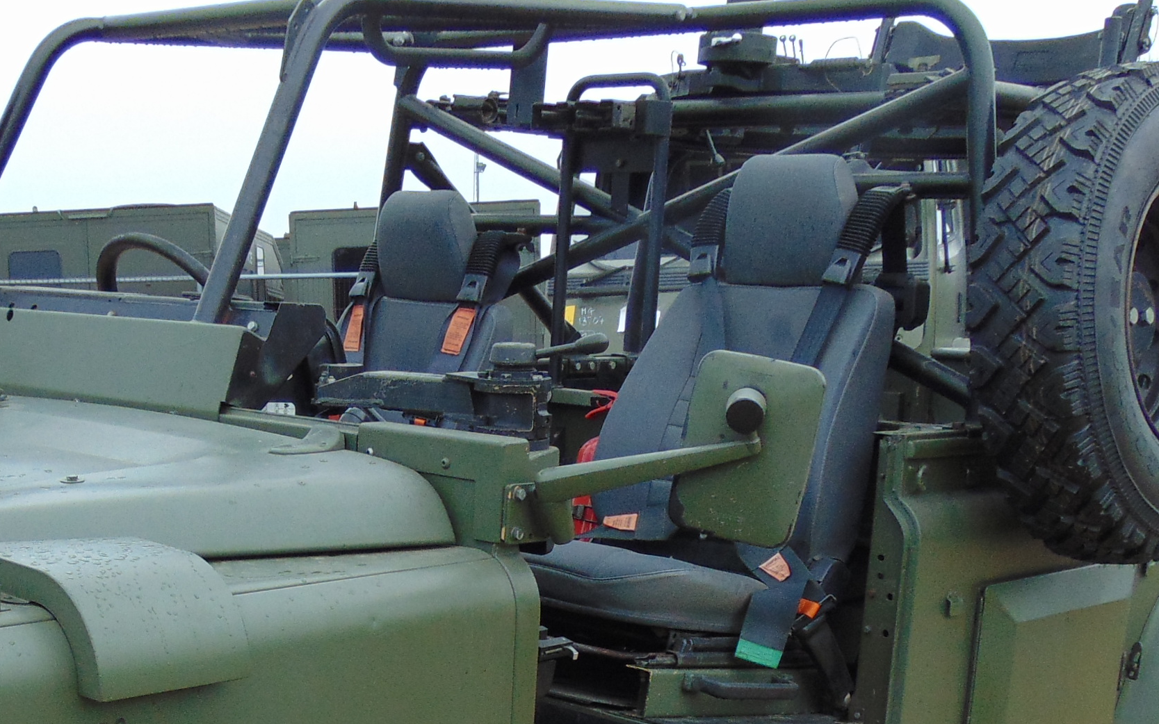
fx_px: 1832
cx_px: 293
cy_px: 764
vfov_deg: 21.4
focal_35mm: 58
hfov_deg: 34.4
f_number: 3
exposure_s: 1/500
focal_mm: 4.5
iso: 80
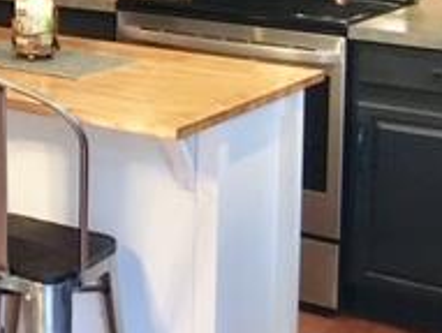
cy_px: -106
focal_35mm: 97
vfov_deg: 14.6
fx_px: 1241
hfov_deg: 18.4
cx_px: -178
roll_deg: -1.1
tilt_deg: -2.1
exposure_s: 1/30
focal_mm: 4.15
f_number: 2.2
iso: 200
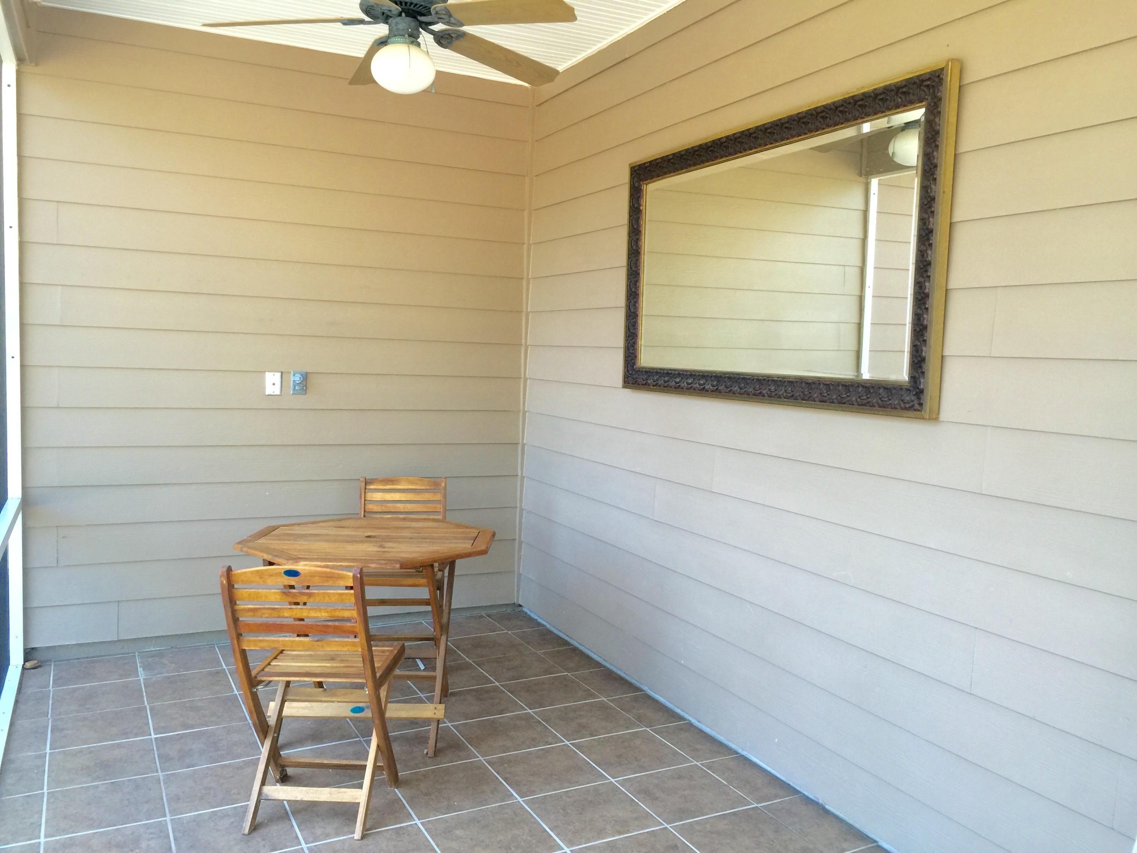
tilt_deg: -4.2
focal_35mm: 29
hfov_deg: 61.7
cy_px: 426
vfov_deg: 48.2
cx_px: 568
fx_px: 953
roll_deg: -2.1
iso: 32
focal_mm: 4.15
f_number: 2.2
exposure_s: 1/30
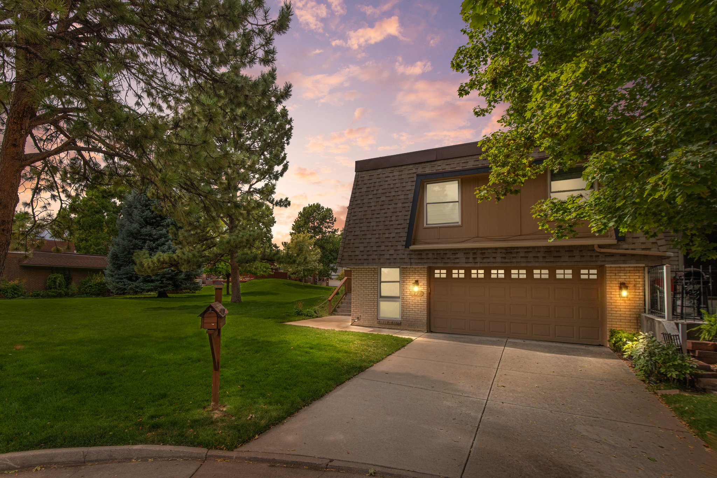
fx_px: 319
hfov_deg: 96.7
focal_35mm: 16
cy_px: 239
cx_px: 358
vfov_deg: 73.8
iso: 320
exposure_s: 1/250
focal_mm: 16
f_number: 9
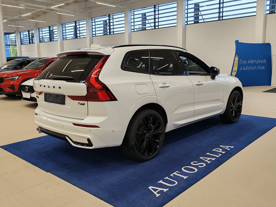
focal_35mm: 33
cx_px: 138
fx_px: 263
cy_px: 104
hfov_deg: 55.4
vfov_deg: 42.9
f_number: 1.9
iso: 125
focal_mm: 6.12
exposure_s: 1/100
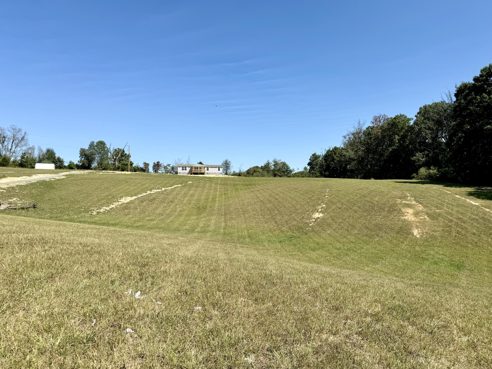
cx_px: 246
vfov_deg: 56.8
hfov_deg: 71.6
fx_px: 341
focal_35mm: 24
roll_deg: +0.5
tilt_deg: +0.1
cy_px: 184
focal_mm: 6.76
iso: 80
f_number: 1.78
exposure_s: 1/4950
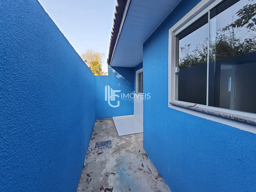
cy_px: 96
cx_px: 128
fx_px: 96
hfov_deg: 106.2
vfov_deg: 89.9
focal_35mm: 13
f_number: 2.2
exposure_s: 1/60
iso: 64
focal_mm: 1.74
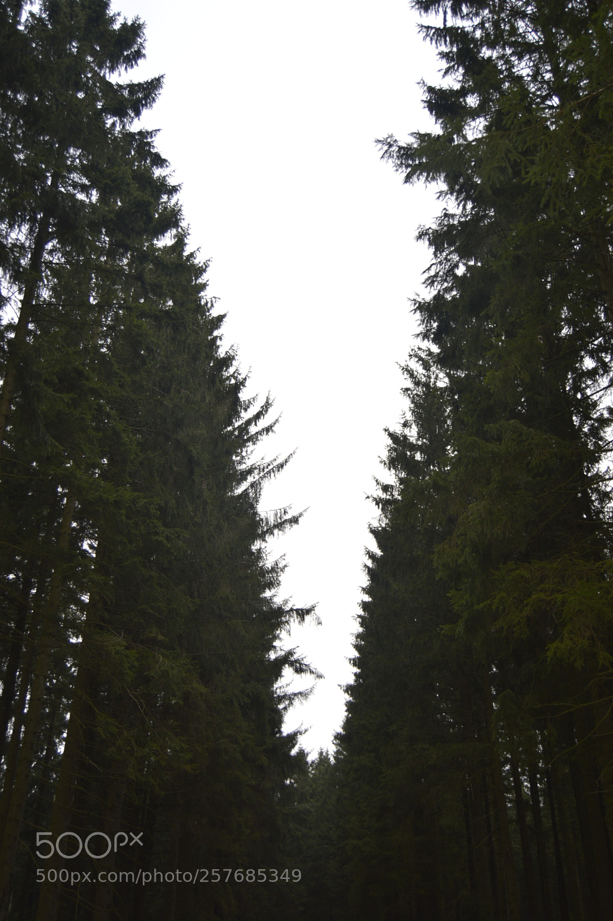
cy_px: 460
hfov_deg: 39.9
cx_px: 306
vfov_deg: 57.3
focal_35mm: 33
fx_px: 844
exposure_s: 1/160
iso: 100
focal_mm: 22
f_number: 4
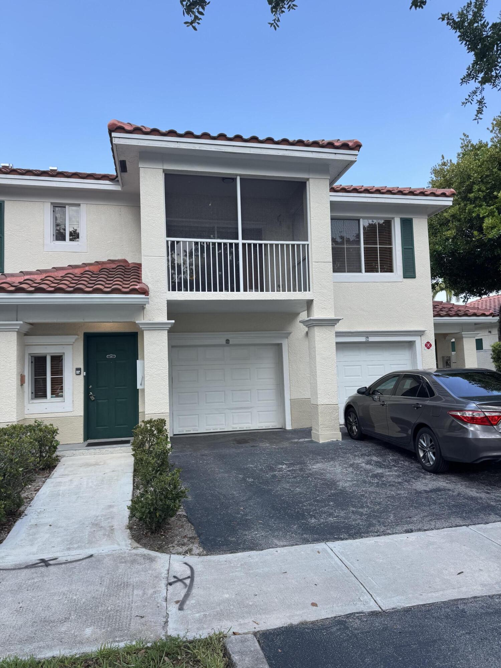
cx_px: 250
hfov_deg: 56.8
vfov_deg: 71.6
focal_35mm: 24
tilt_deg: +4.7
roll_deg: +2.3
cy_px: 334
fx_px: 463
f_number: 1.78
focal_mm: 6.76
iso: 80
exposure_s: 1/1456
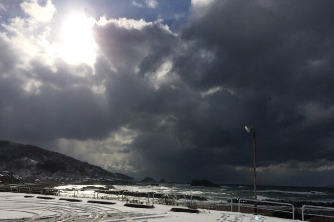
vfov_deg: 41.0
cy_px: 126
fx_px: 297
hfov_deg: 58.7
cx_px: 166
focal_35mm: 32
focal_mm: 4.12
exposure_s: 1/13699
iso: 40
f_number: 2.2
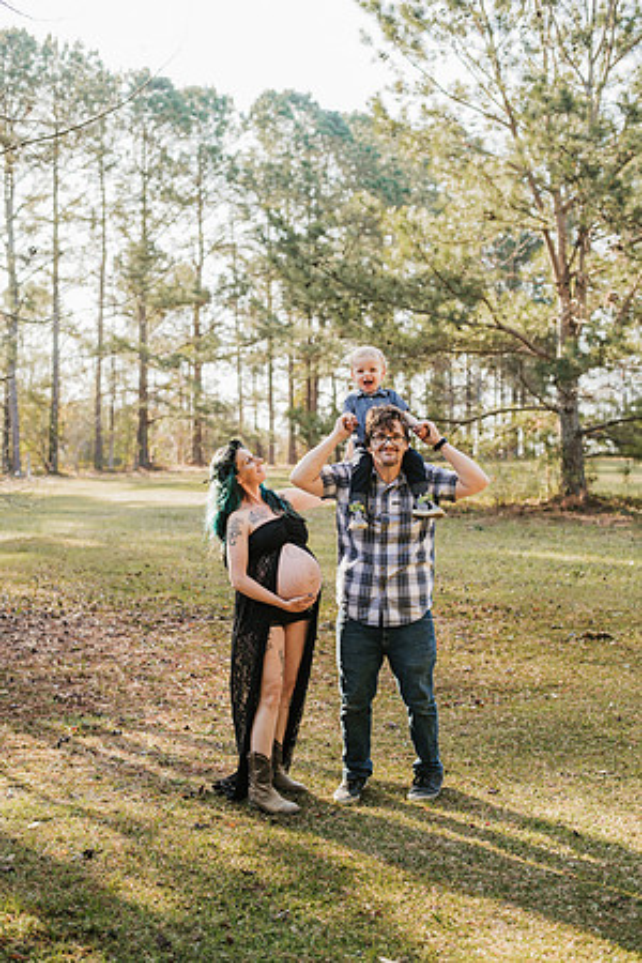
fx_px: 1337
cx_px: 321
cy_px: 482
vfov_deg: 39.6
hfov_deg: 27.0
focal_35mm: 50
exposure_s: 1/200
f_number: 2.8
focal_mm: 50
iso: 100
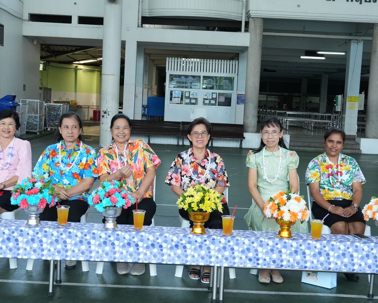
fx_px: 611
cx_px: 180
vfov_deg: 27.8
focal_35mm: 55
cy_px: 153
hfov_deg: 34.4
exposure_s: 1/200
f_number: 5.6
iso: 1000
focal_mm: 31
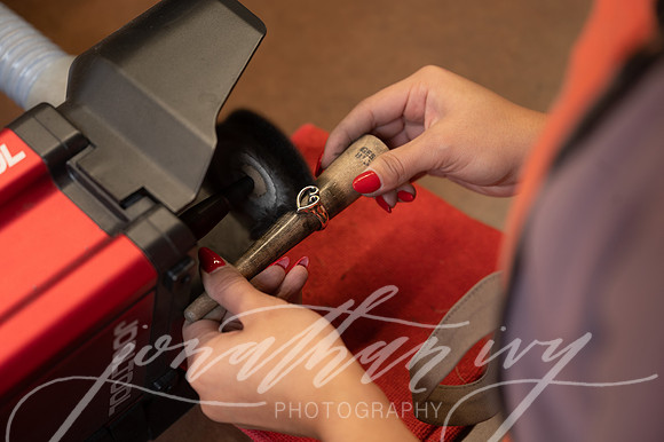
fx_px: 1290
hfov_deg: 28.9
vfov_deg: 19.4
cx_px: 332
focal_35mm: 70
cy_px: 221
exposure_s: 1/160
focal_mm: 70
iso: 250
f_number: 4
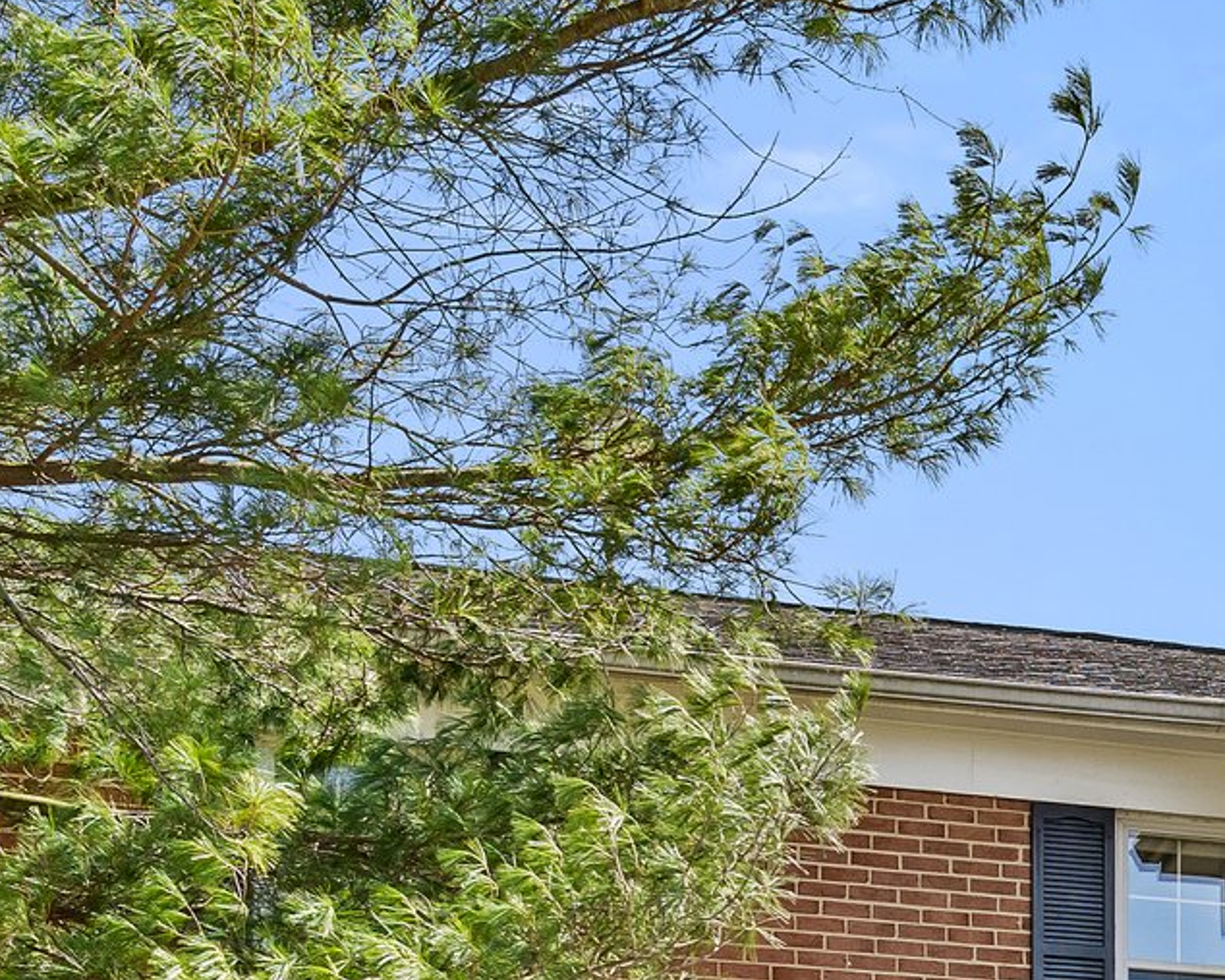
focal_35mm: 94
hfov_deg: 18.7
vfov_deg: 15.8
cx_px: 1646
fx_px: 3407
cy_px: 1139
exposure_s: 1/640
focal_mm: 31
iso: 400
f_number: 8
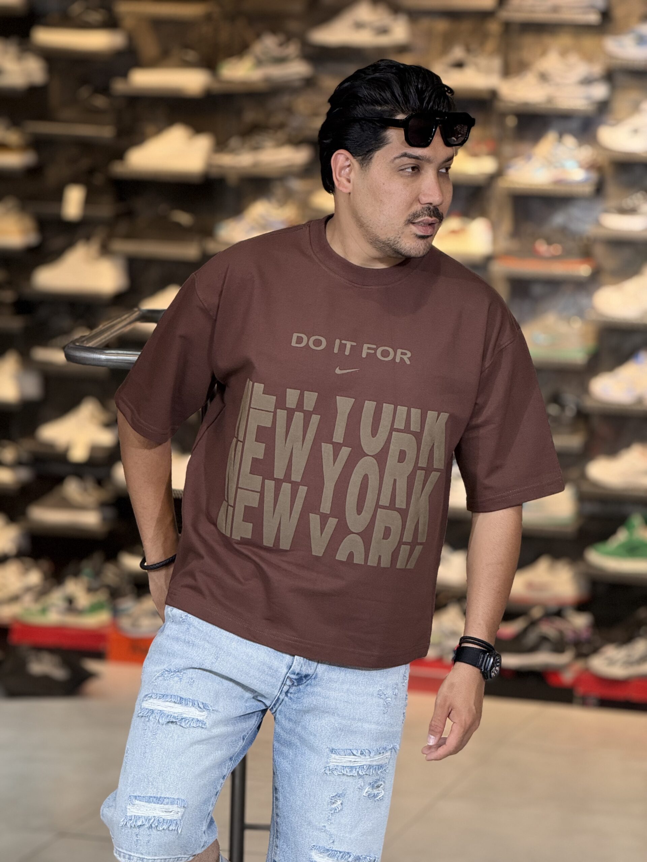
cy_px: 431
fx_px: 2991
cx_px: 324
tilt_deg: -6.0
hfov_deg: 12.3
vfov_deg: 16.4
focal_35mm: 120
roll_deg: -2.4
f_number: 2.8
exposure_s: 1/100
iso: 200
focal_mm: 15.66
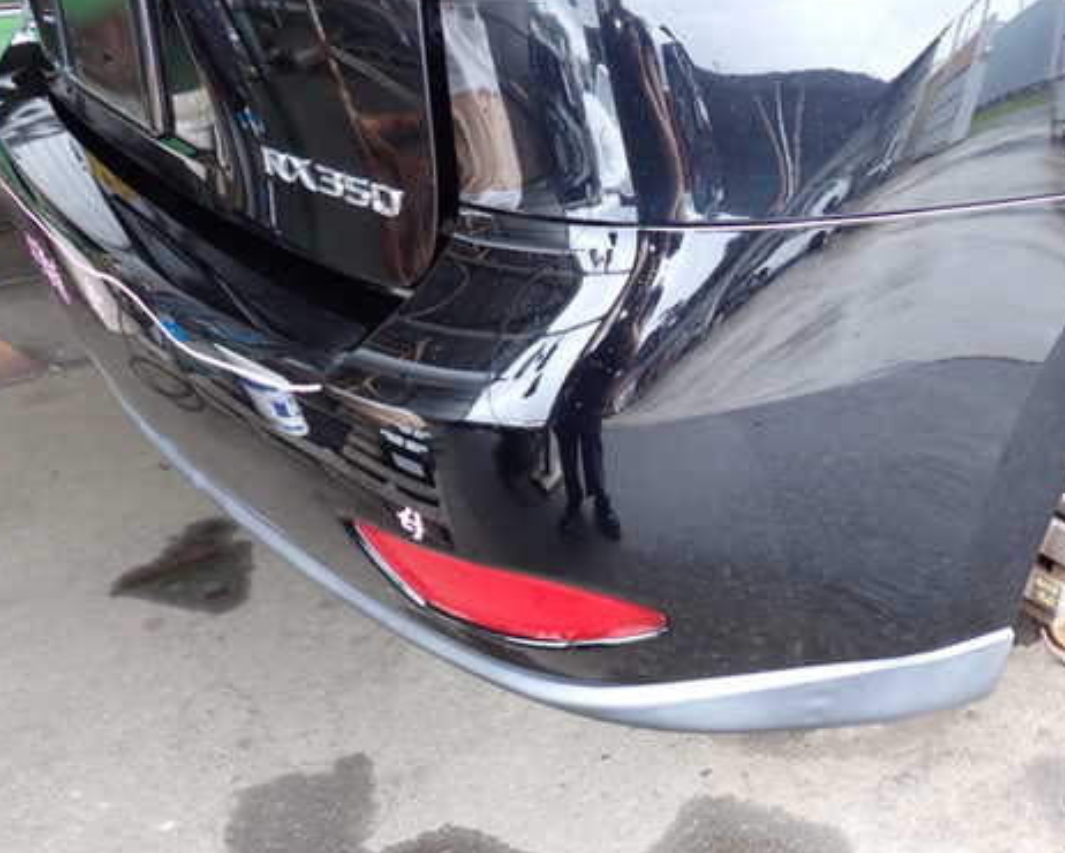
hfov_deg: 47.5
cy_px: 436
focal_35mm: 38
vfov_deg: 39.2
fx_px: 1198
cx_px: 666
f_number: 2.3
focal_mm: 5.4
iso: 200
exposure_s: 1/60
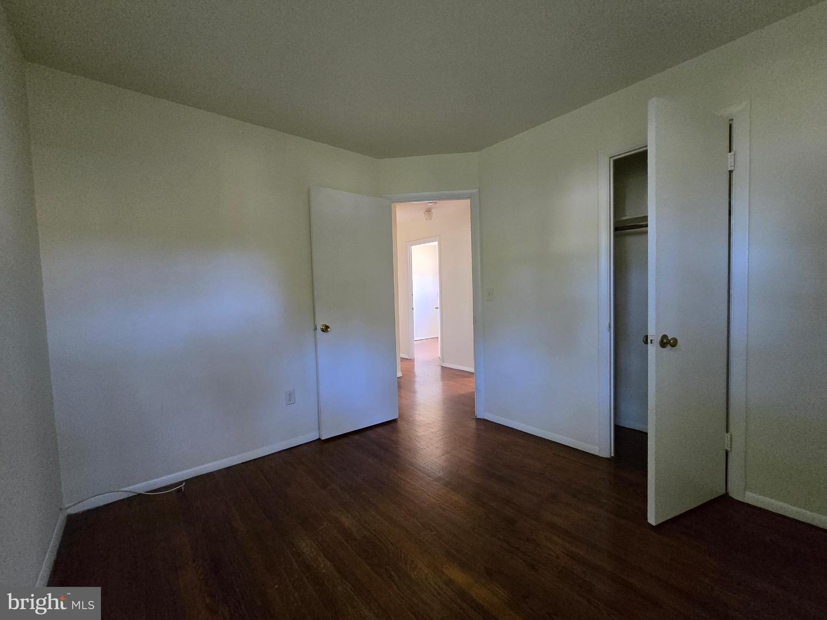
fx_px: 311
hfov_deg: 106.2
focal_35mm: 13
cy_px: 310
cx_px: 414
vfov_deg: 89.9
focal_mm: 2.2
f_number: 2.2
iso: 1000
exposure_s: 1/60
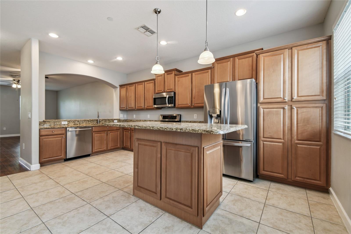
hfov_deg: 100.4
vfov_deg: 77.3
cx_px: 176
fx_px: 146
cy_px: 117
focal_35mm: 15
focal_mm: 10
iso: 100
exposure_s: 1/2
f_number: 7.1
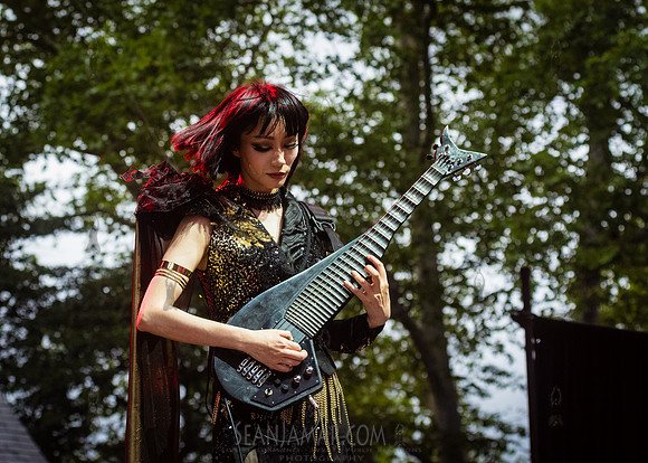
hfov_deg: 17.7
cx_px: 262
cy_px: 151
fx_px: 2075
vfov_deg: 12.7
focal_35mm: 113
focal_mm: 80
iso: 2500
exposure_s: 1/500
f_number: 4.5
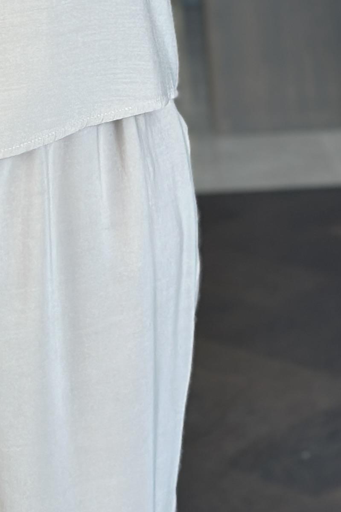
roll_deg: +5.1
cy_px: -213
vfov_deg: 11.8
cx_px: -58
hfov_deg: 8.1
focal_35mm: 168
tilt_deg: -17.1
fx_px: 2386
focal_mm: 6.86
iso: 100
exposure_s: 1/121
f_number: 1.78
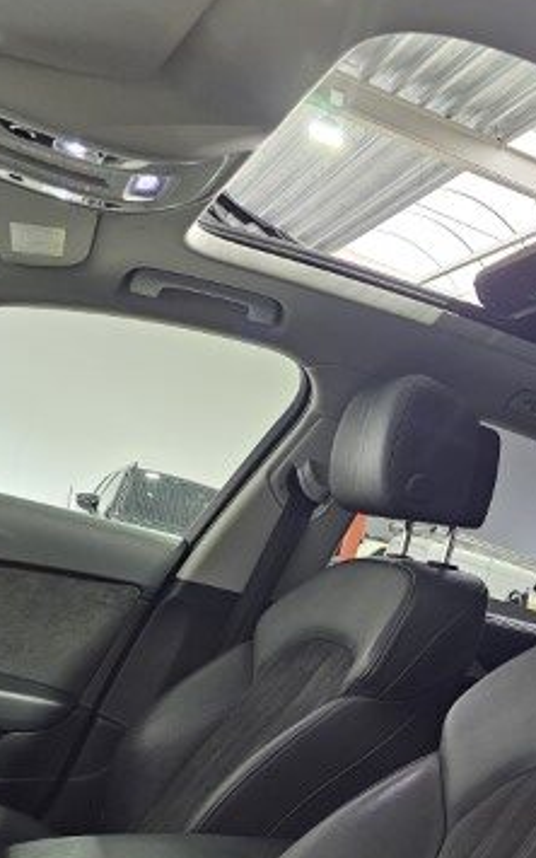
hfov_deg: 29.0
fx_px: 1028
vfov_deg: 44.0
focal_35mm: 44
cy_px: 626
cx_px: 357
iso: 400
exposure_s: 1/100
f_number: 1.7
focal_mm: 6.3
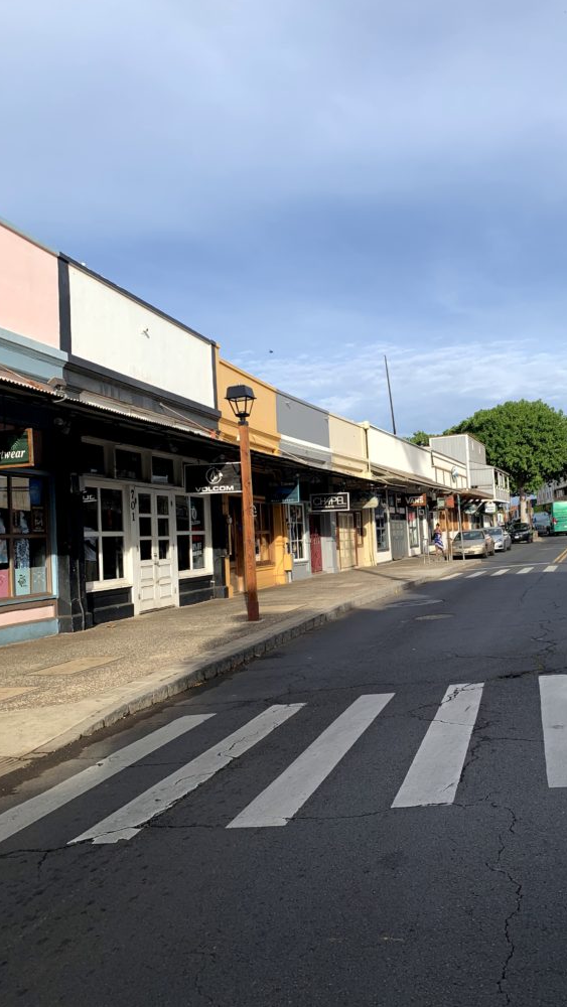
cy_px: 493
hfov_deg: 39.7
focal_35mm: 29
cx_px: 378
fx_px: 775
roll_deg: +4.9
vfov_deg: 66.0
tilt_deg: +1.9
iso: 25
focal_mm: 4.25
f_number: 1.8
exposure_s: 1/2075
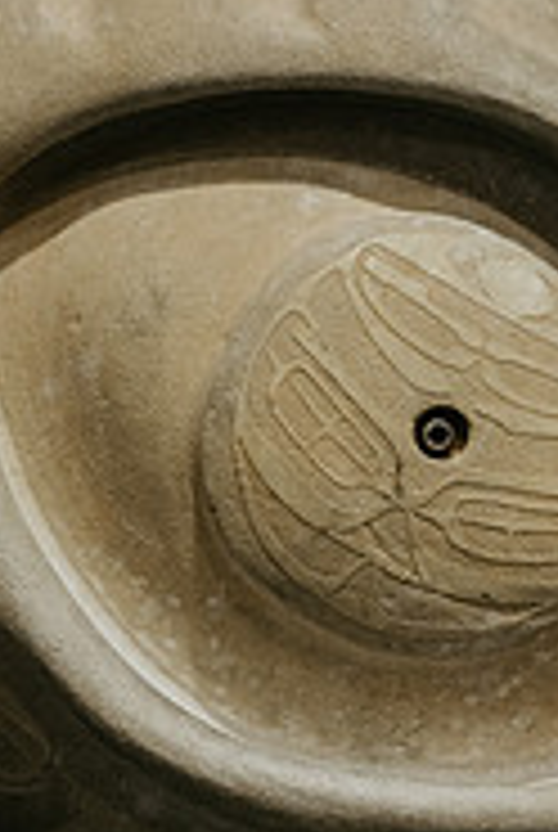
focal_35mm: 136
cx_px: 418
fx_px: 3150
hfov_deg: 10.1
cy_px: 346
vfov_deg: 15.0
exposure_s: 1/500
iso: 5000
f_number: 3.2
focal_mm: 56
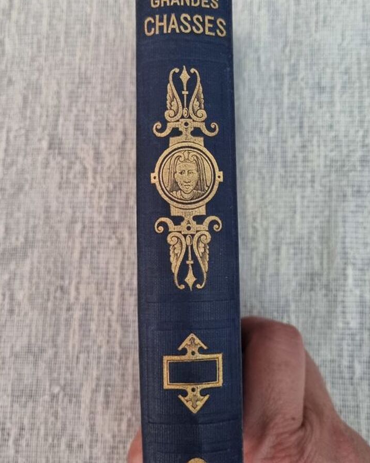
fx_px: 520
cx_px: 208
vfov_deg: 47.8
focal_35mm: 38
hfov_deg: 39.1
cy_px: 194
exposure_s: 1/50
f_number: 1.8
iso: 640
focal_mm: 5.4
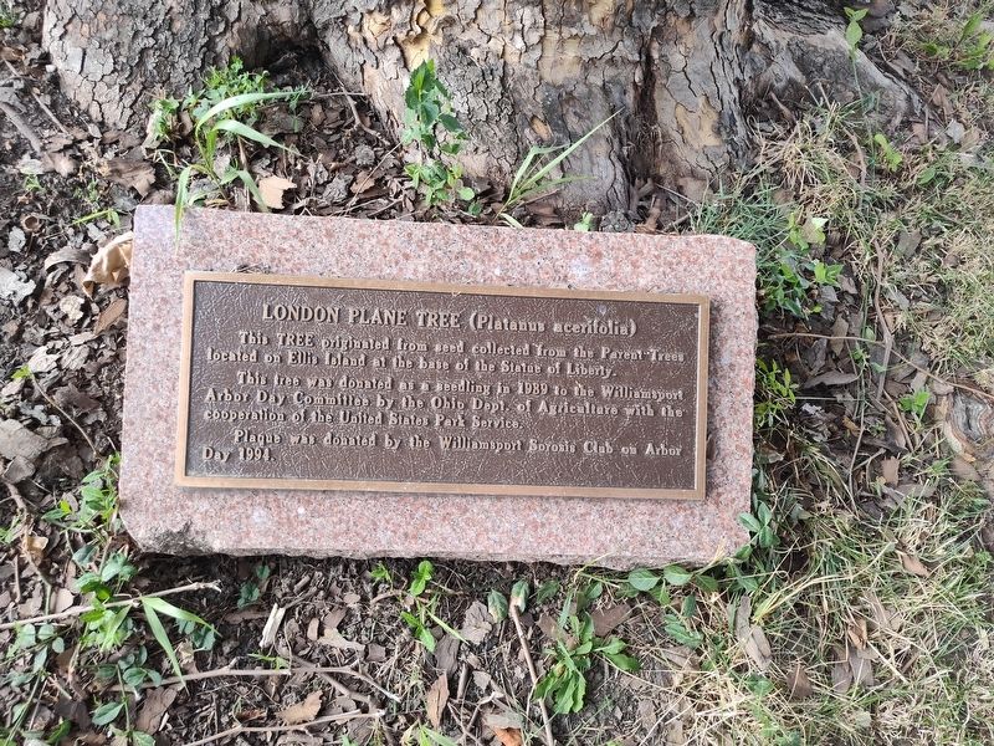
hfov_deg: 73.9
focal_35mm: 23
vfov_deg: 58.9
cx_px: 497
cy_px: 373
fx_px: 660
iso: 319
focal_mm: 5.56
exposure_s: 1/120
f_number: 1.8
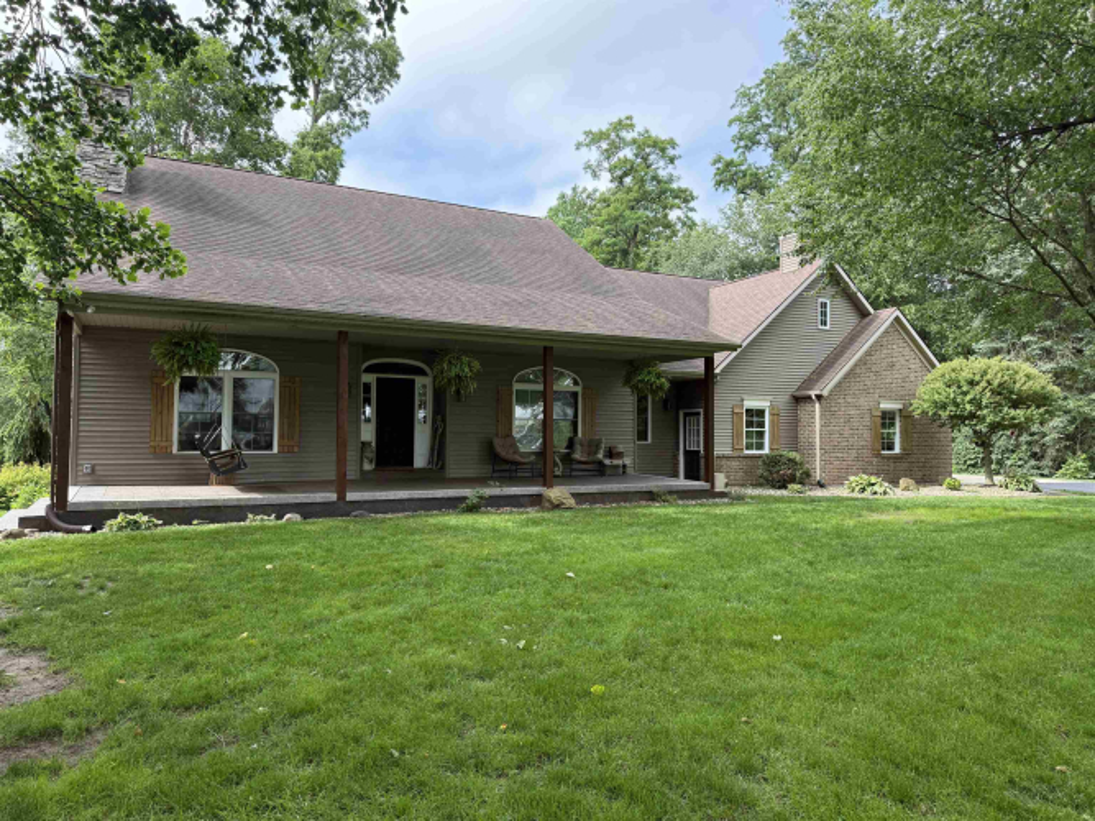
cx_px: 548
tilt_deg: +3.3
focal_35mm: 24
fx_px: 759
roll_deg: -1.6
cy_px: 410
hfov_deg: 71.6
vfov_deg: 56.8
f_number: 1.78
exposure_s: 1/822
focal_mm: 6.76
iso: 100
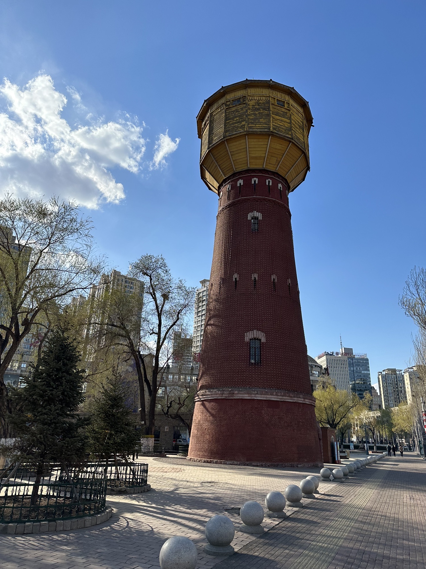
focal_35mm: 24
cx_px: 213
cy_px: 284
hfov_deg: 56.8
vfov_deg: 71.6
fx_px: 394
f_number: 1.78
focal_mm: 6.86
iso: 80
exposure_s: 1/5263
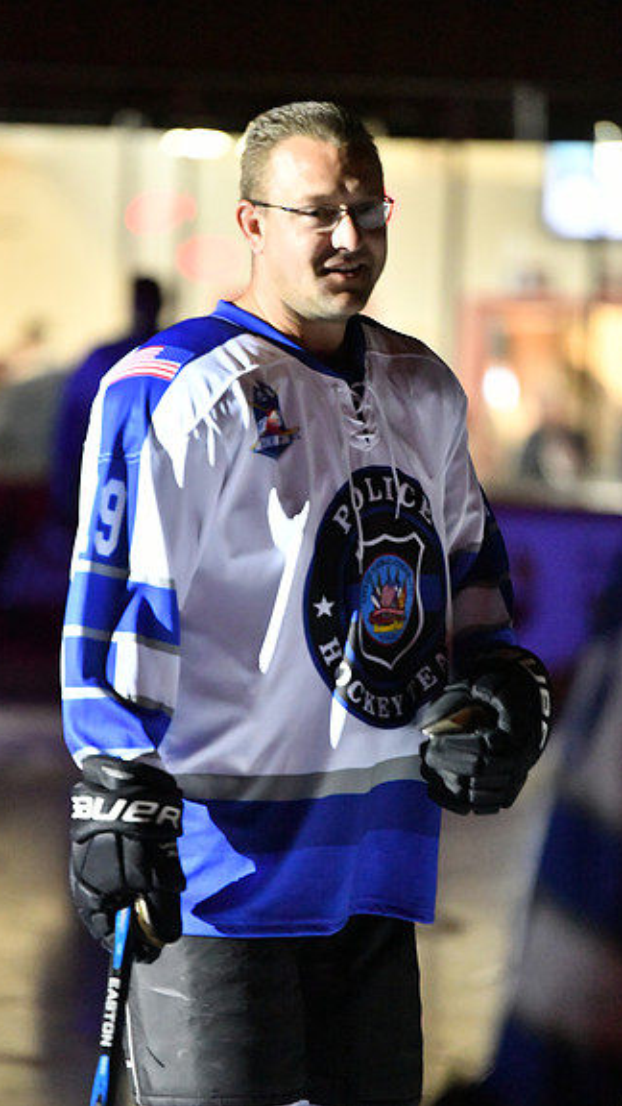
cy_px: 555
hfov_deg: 5.8
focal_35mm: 211
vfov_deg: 10.2
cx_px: 299
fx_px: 6187
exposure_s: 1/400
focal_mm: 200
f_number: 2.8
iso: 16000
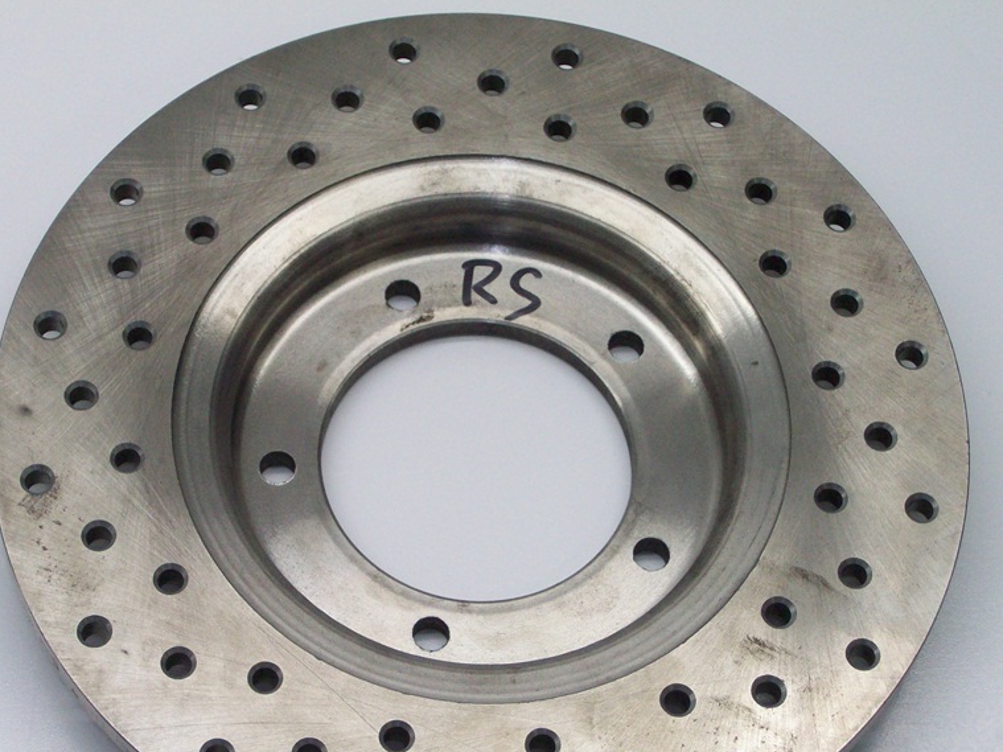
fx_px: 3129
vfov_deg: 13.7
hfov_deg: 18.2
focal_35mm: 108
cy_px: 489
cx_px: 459
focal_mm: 13.7
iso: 160
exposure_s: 1/122
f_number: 4.6
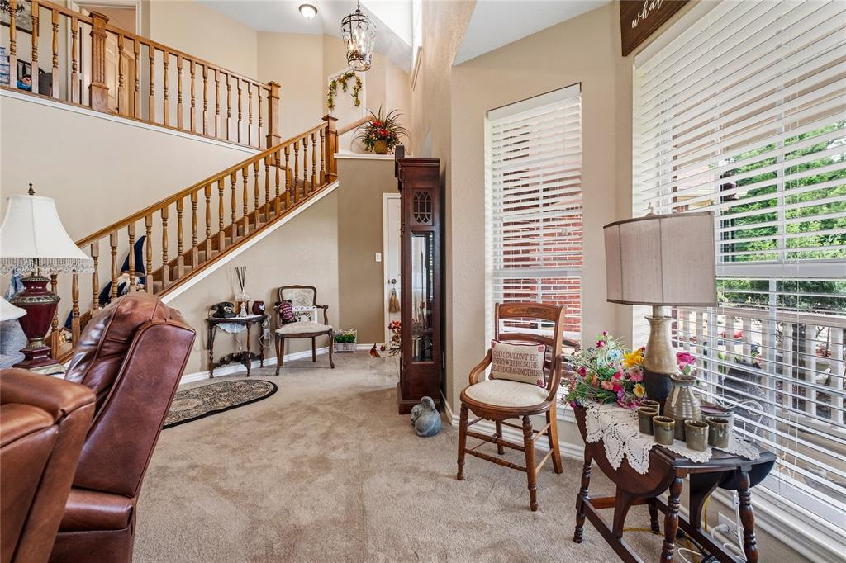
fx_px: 376
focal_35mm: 16
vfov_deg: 73.7
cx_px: 423
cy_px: 282
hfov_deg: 96.8
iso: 250
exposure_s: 1/2.5
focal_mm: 10.5
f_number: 6.4
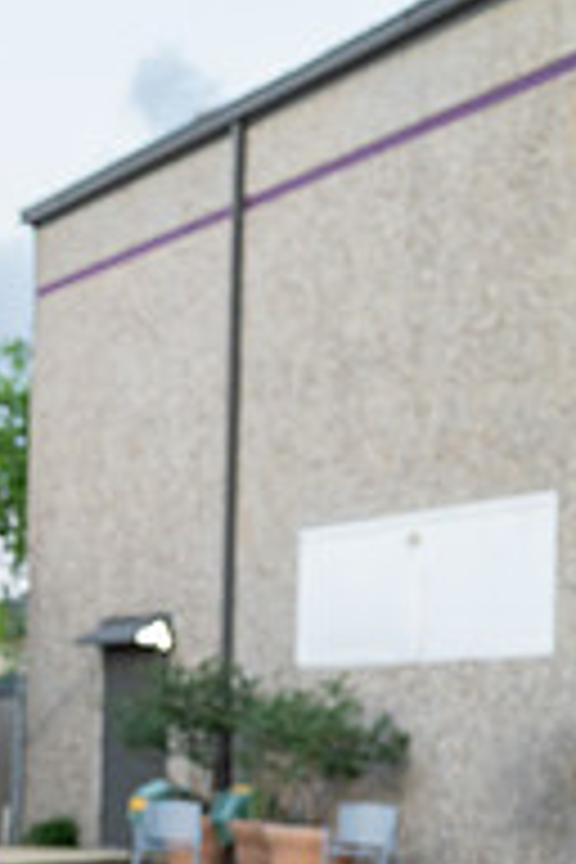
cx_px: -666
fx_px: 2904
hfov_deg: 10.2
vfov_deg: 16.6
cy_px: 857
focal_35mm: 121
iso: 640
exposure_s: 1/60
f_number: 5.6
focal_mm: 40
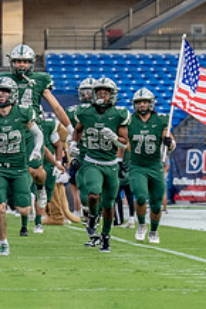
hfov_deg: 3.6
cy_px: 130
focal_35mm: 375
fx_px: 3224
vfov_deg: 5.5
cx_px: -102
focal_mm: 101
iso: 800
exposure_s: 1/3200
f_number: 3.2
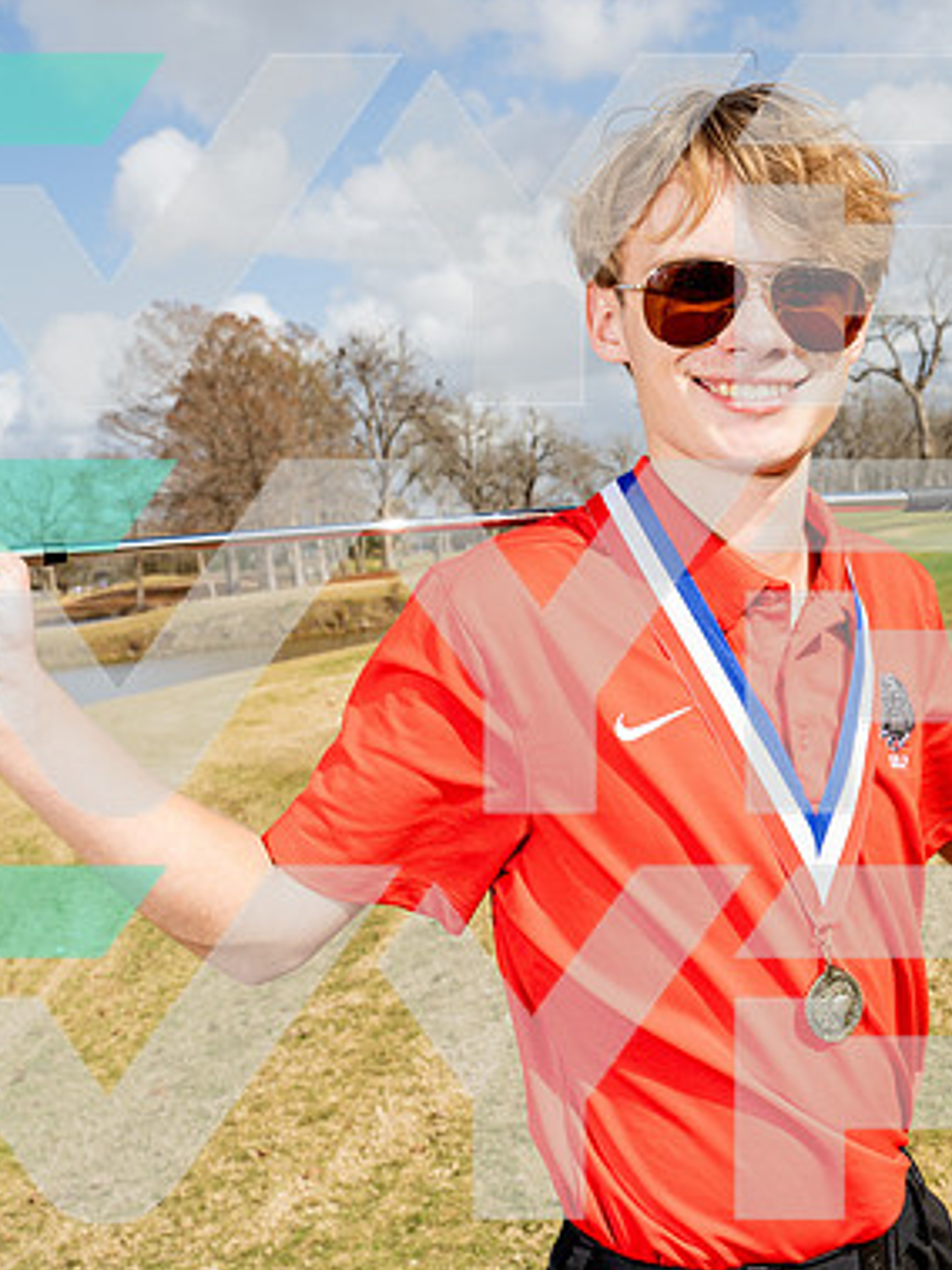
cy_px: 638
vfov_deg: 38.2
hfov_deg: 28.8
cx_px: 680
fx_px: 1834
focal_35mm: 50
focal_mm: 34
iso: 100
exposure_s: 1/250
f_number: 8
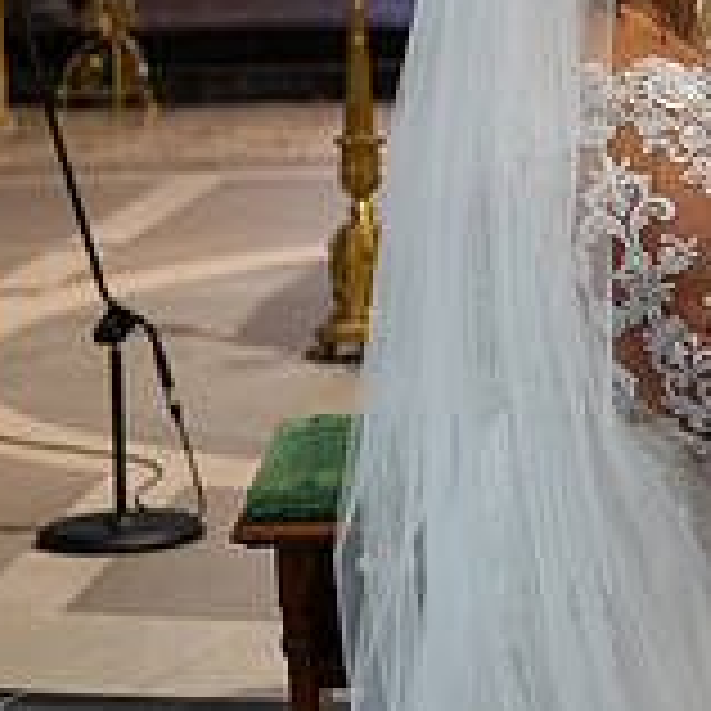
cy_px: -11
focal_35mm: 172
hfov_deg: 9.9
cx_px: 976
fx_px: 3997
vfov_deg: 10.1
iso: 1250
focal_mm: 55
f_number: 3.5
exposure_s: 1/160
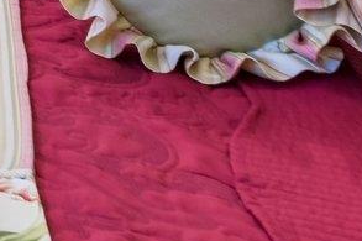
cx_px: -791
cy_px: -480
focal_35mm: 119
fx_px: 1196
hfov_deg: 10.5
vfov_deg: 9.2
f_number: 9
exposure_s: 1/5
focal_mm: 17
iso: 200
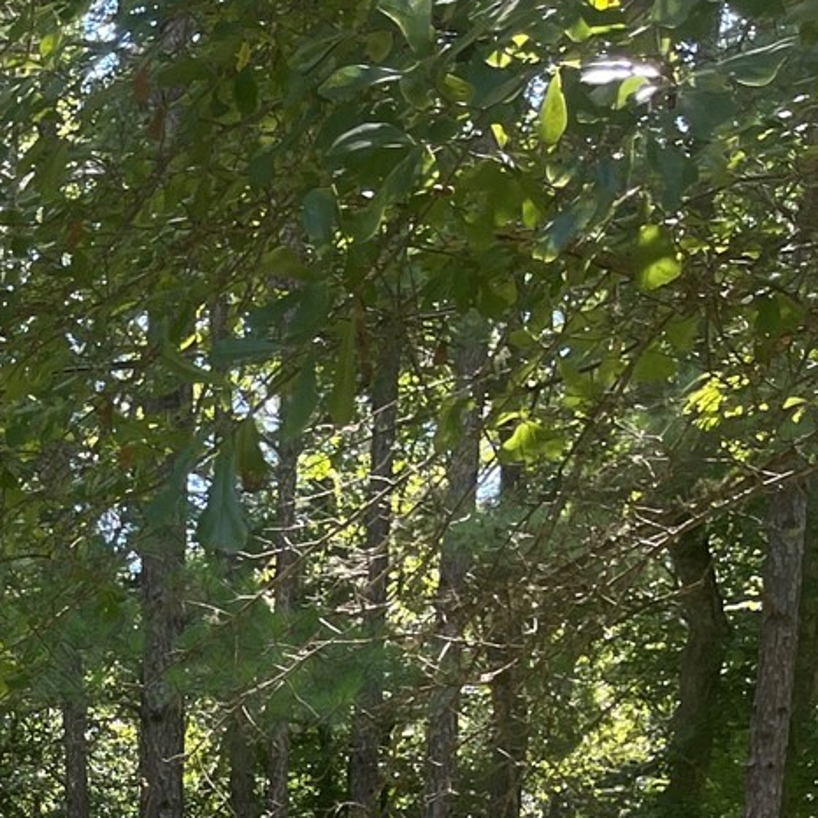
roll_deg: -1.4
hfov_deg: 14.5
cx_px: -779
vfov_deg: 16.0
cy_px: 1183
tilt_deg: -4.4
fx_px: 2700
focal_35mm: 101
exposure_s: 1/182
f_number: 1.6
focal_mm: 5.1
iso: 40
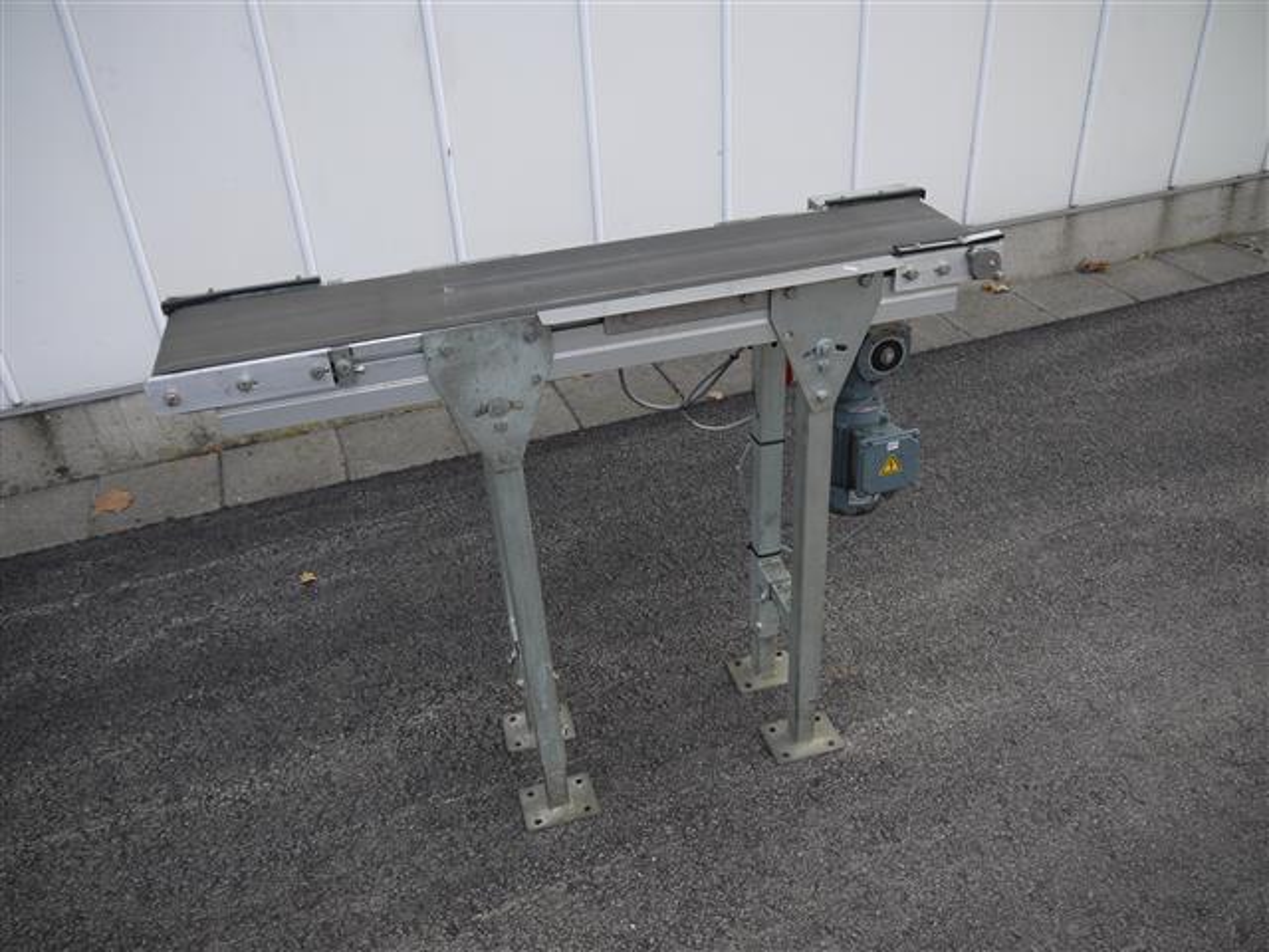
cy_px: 476
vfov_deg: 49.7
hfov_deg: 63.4
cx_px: 634
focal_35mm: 28
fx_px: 1026
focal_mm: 14
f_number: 4
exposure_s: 1/125
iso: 100
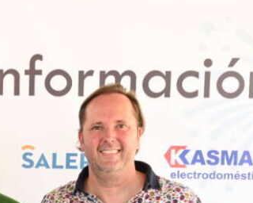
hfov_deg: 18.5
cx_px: -42
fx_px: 741
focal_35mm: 99
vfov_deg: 15.0
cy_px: 243
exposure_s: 1/100
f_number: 5
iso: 400
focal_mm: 33
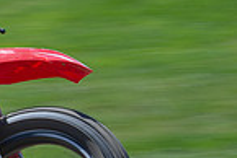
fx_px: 3829
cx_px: -192
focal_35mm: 581
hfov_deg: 3.5
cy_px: 66
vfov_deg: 2.4
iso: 125
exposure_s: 1/160
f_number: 8
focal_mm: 78
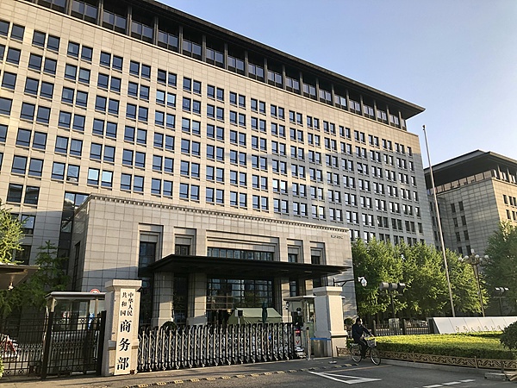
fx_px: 418
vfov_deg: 49.7
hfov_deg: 63.4
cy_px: 194
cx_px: 258
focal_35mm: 28
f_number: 1.8
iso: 20
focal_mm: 4
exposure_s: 1/417
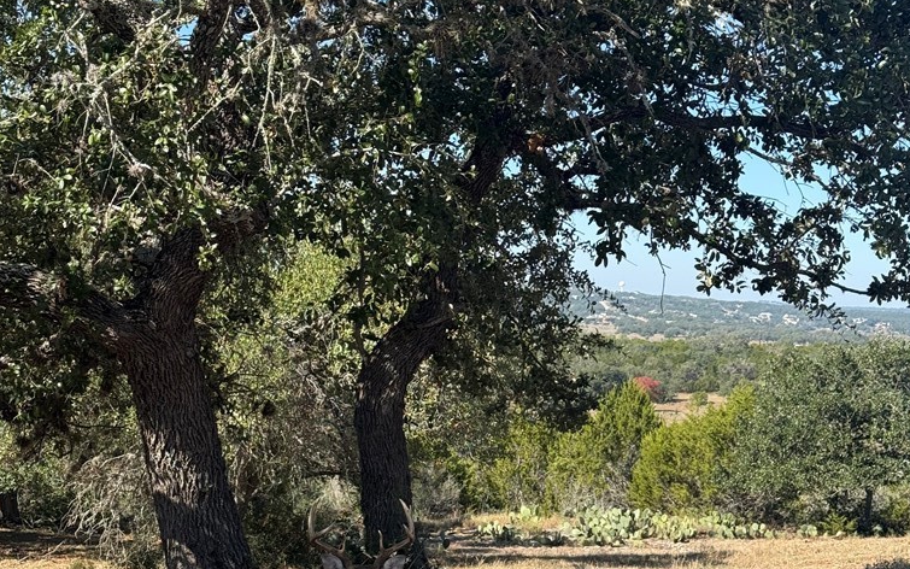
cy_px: 454
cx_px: 460
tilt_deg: -4.7
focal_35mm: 69
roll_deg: -2.4
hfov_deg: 29.8
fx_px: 1711
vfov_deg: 18.7
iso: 64
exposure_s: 1/2033
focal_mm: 6.76
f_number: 1.78
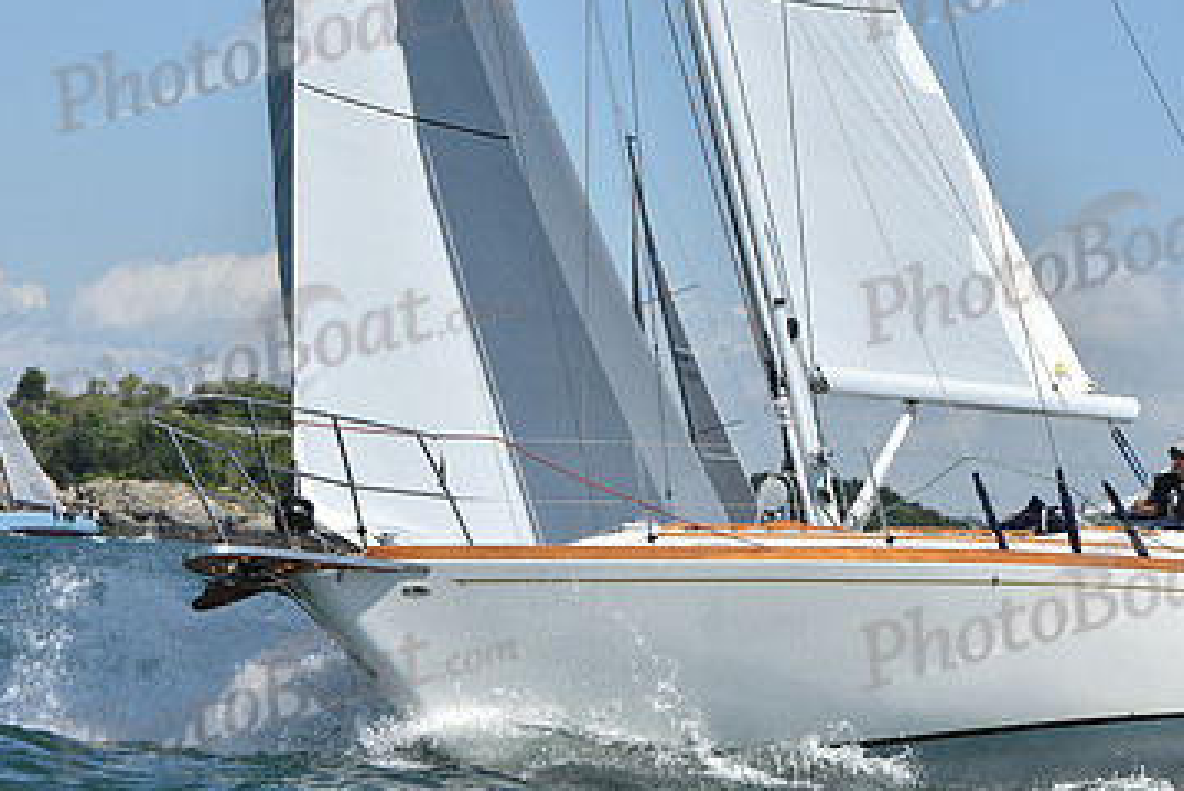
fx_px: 5330
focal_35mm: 162
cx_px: 691
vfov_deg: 8.5
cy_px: 478
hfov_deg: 12.7
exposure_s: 1/1250
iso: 250
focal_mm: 100
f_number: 8
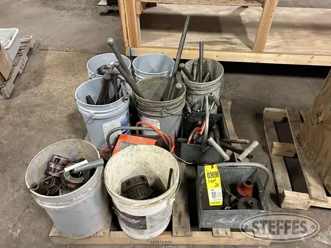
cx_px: 166
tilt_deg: -41.7
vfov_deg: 53.1
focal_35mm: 26
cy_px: 124
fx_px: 249
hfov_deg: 67.3
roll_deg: +0.3
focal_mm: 5.7
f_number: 1.5
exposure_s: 1/60
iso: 320
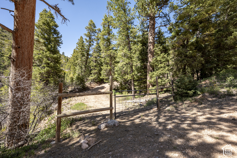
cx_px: 118
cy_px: 79
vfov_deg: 77.3
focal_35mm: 15
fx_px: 99
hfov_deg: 100.4
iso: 320
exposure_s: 1/400
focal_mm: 15
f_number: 8
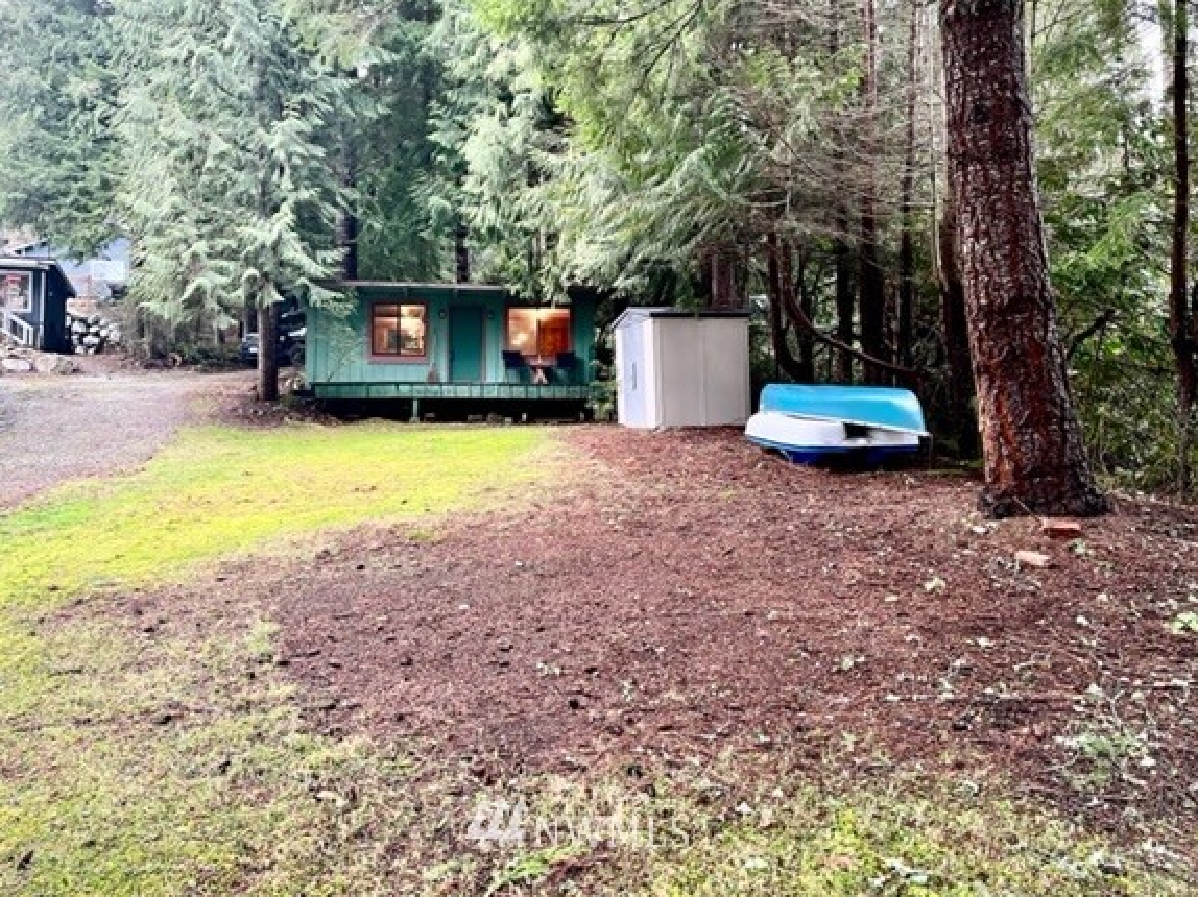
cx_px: 582
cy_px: 401
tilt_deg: +1.8
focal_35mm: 29
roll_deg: -0.6
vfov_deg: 48.1
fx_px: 1003
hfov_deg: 61.7
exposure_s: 1/67
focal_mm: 5.7
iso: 125
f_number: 1.5
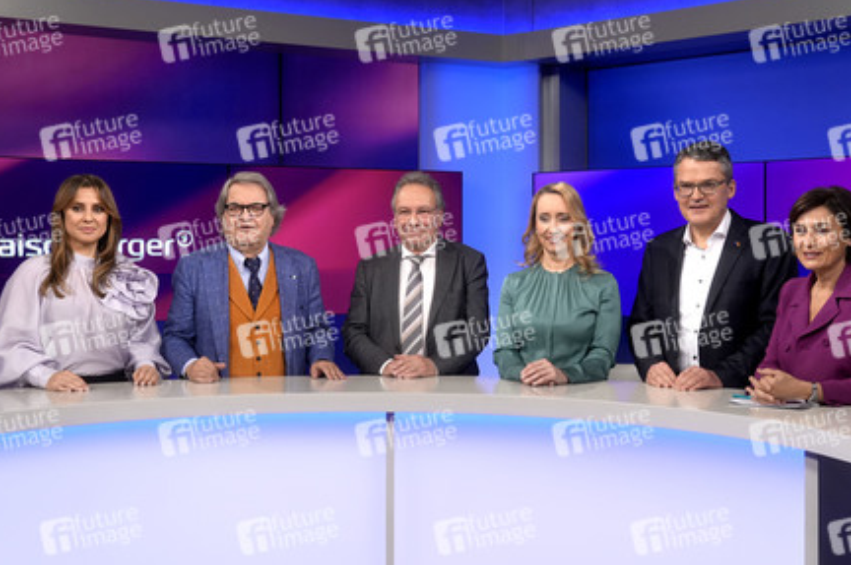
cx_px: 432
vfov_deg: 28.6
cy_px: 285
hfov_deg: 42.0
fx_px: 1110
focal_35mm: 47
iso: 640
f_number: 4
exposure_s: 1/80
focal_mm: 30
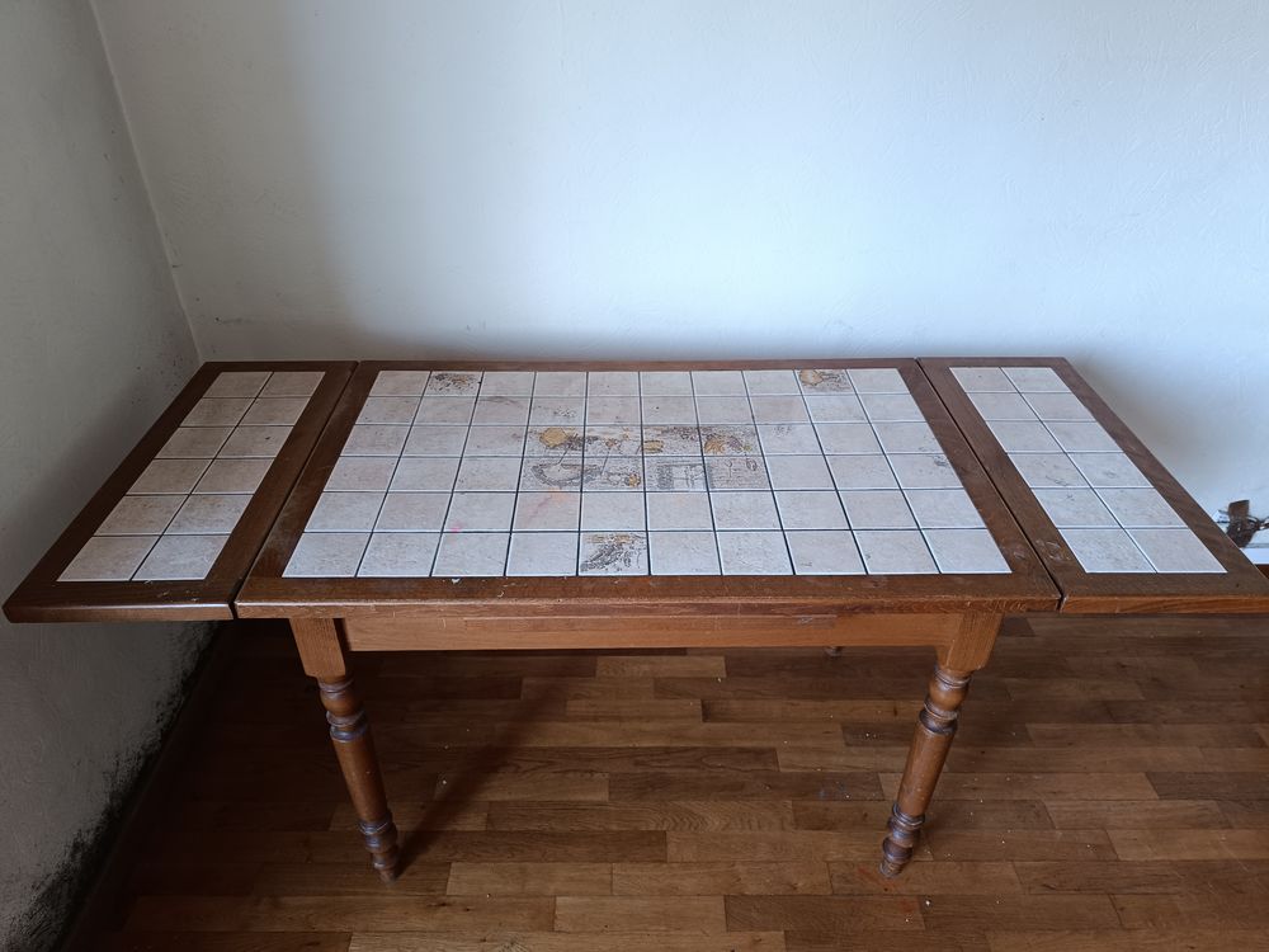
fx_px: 880
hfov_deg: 71.6
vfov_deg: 56.8
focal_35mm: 24
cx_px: 634
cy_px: 476
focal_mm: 6.14
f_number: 1.65
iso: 1016
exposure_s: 1/30
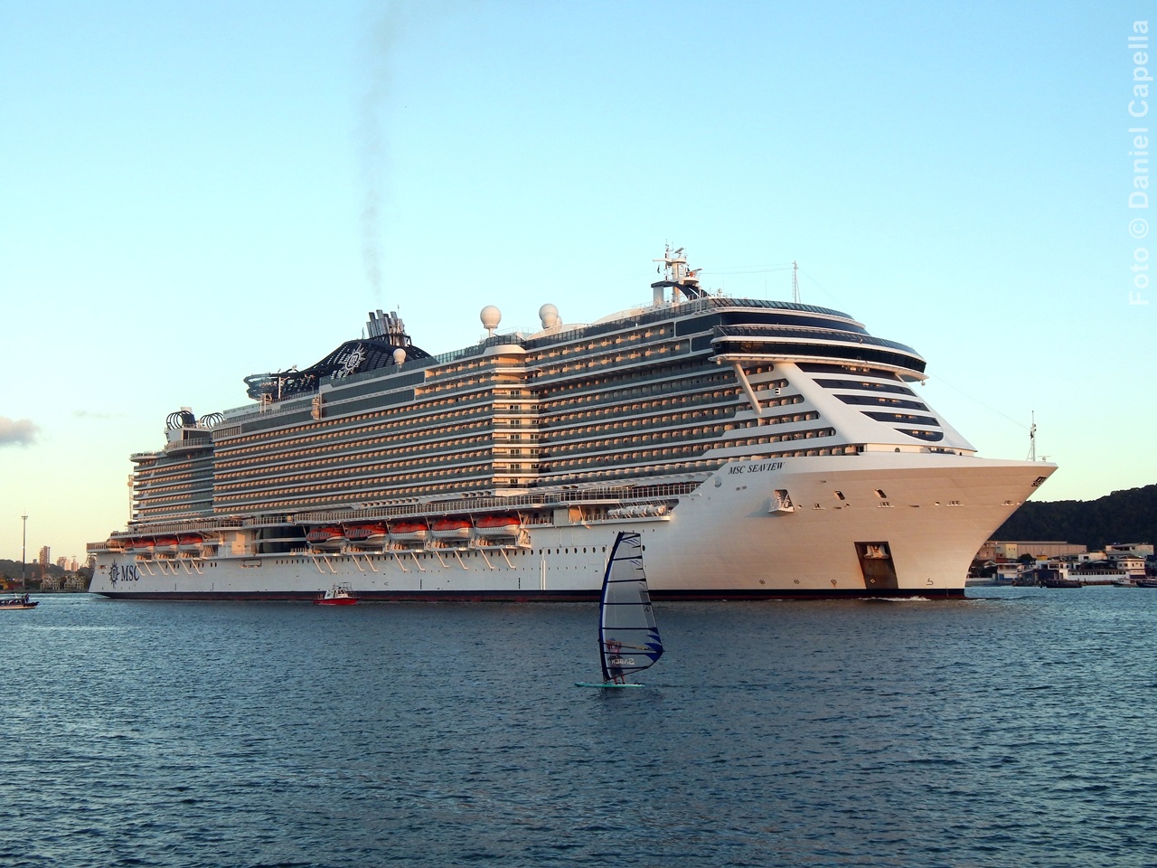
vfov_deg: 29.7
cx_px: 578
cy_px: 434
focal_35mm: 49
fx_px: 1638
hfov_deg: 38.9
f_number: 3.7
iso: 125
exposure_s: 1/400
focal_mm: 8.6
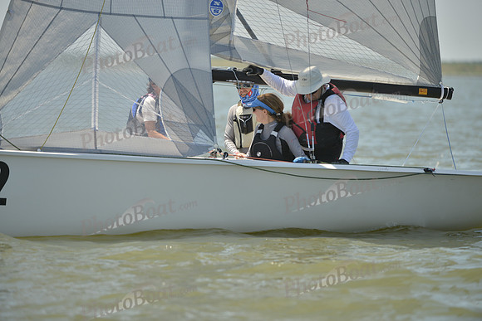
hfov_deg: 7.1
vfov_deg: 4.7
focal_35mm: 290
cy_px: 160
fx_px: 3884
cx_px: 241
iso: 200
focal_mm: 290
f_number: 4.5
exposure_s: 1/1250
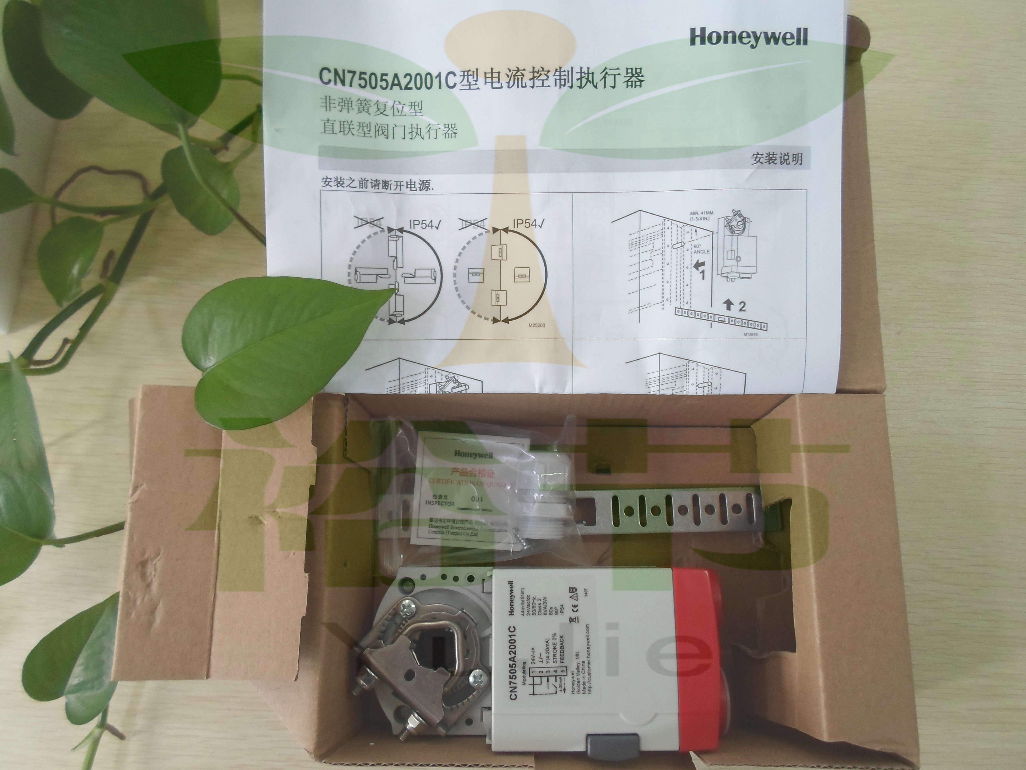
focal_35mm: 25
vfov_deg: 54.9
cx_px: 513
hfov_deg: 69.4
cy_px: 385
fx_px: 741
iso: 200
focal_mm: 4.5
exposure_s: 1/30
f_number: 2.5
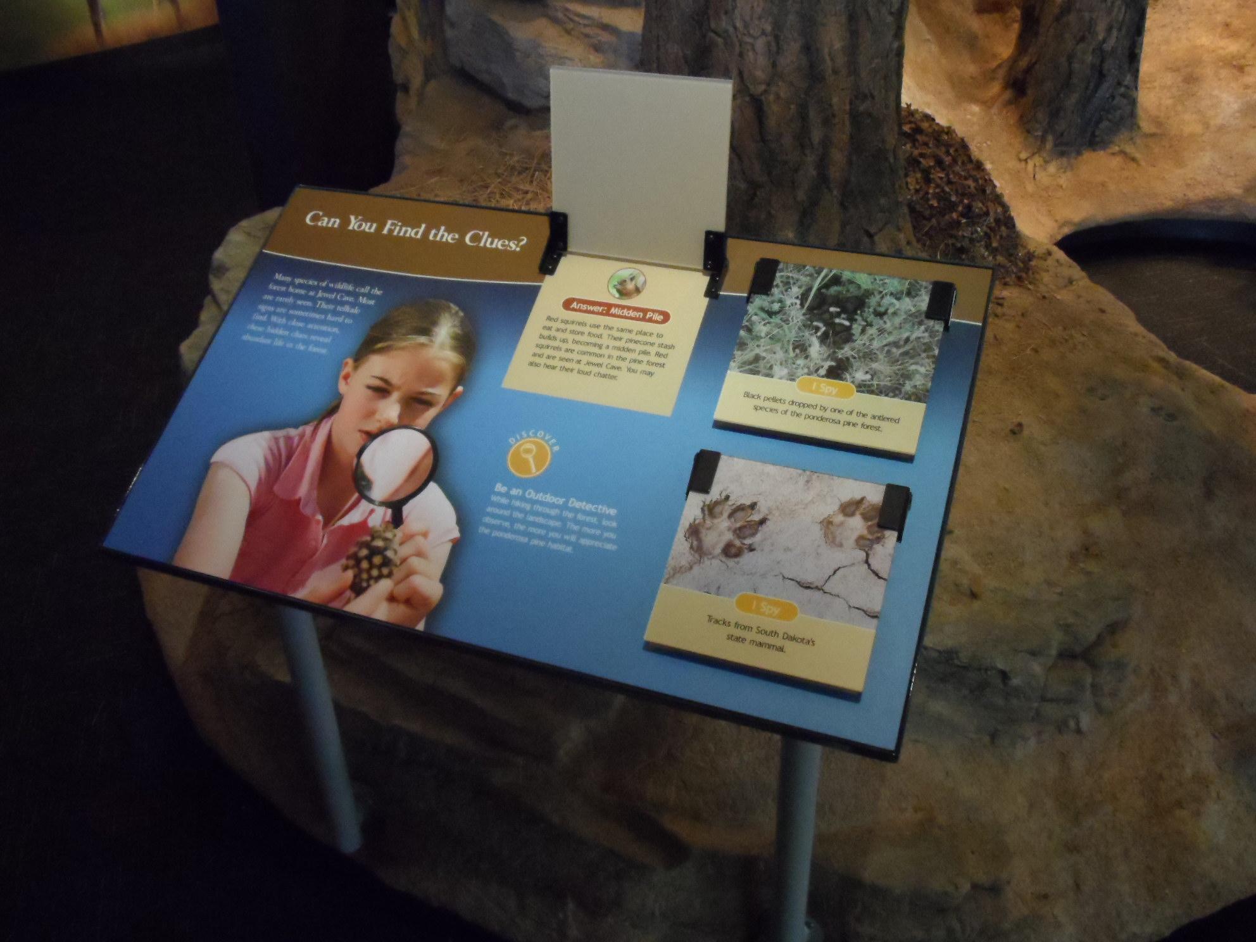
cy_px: 471
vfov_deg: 44.2
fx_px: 1161
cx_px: 628
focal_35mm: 32
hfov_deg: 56.8
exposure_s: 1/45
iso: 640
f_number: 3.4
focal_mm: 5.3
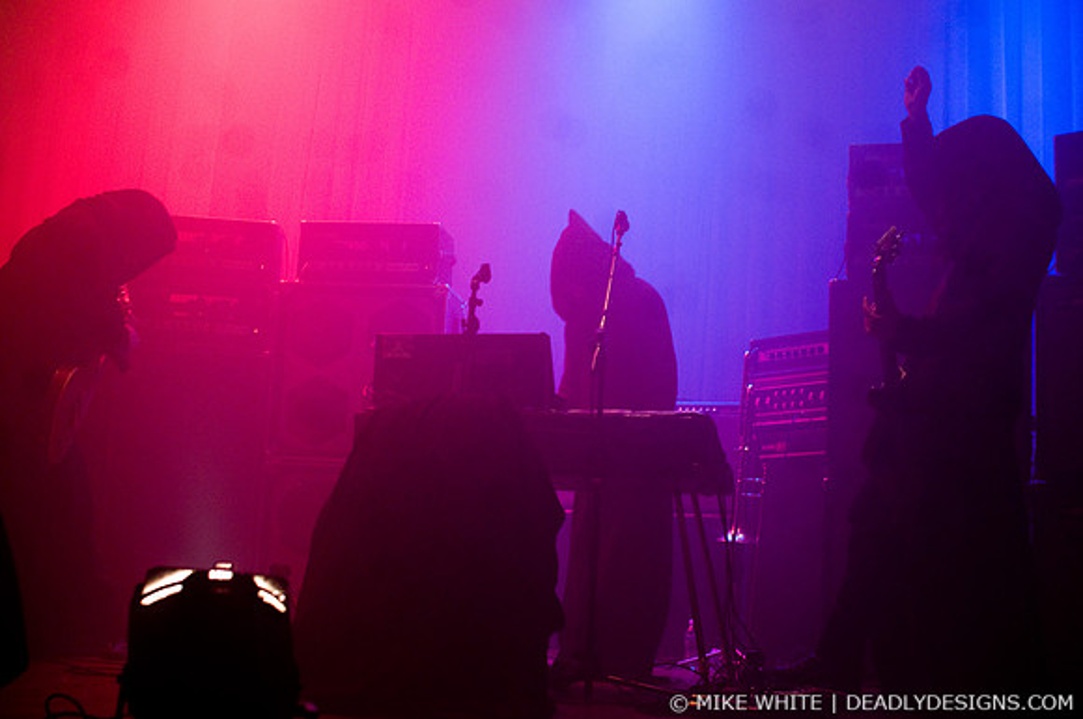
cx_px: 542
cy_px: 360
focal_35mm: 45
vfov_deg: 29.8
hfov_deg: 43.7
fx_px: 1352
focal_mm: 30
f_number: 4.5
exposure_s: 1/5
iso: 1000
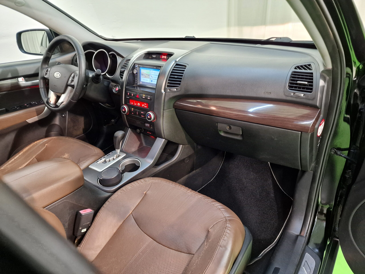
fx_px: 243
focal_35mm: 23
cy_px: 137
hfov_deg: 73.9
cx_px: 182
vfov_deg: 58.9
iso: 400
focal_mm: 6.4
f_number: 1.8
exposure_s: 1/33
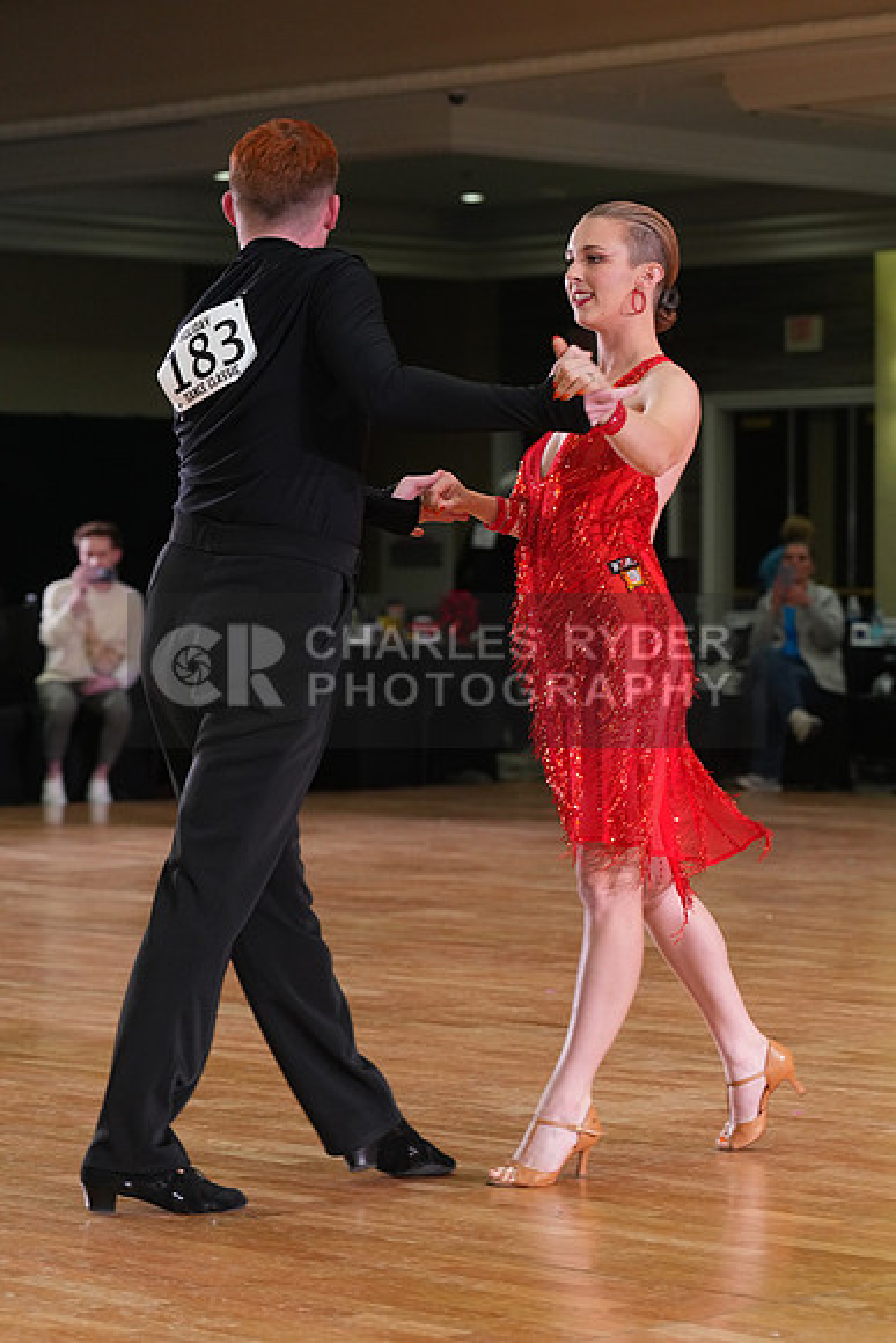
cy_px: 672
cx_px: 448
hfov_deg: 12.9
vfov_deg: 19.3
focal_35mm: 106
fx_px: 3955
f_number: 5
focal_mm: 106
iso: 2500
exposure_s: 1/200
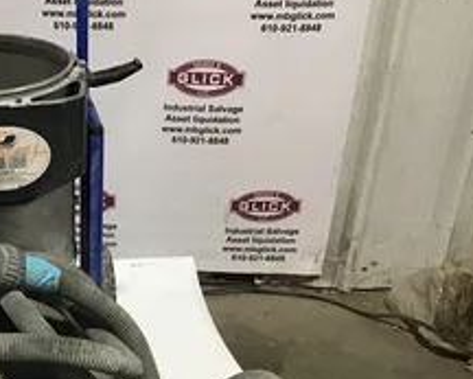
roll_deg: -2.0
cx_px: 68
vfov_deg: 26.7
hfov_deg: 32.3
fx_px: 784
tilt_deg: -31.4
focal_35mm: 56
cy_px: 298
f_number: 2.4
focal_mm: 3.3
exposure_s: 1/30
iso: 160
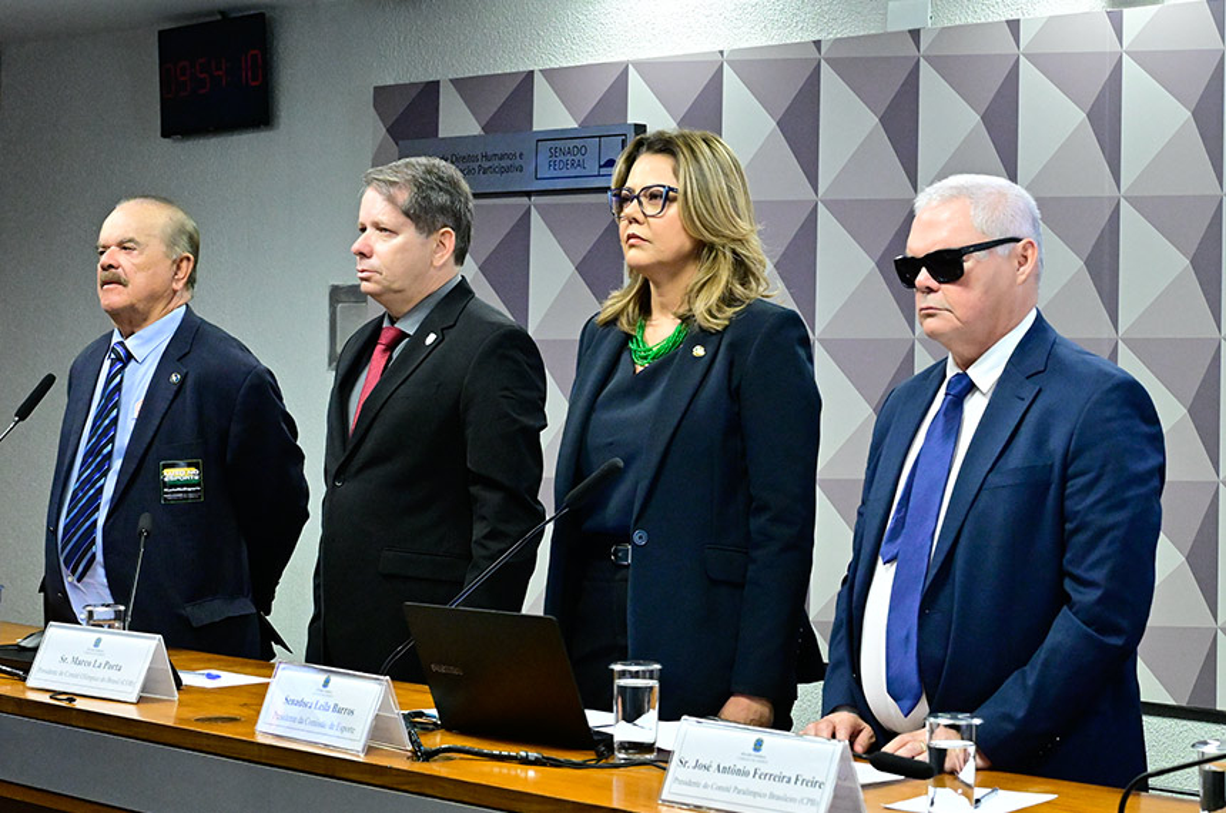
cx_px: 613
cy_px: 406
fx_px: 2074
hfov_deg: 32.9
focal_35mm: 61
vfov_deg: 22.2
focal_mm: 41
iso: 4000
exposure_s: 1/200
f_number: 5
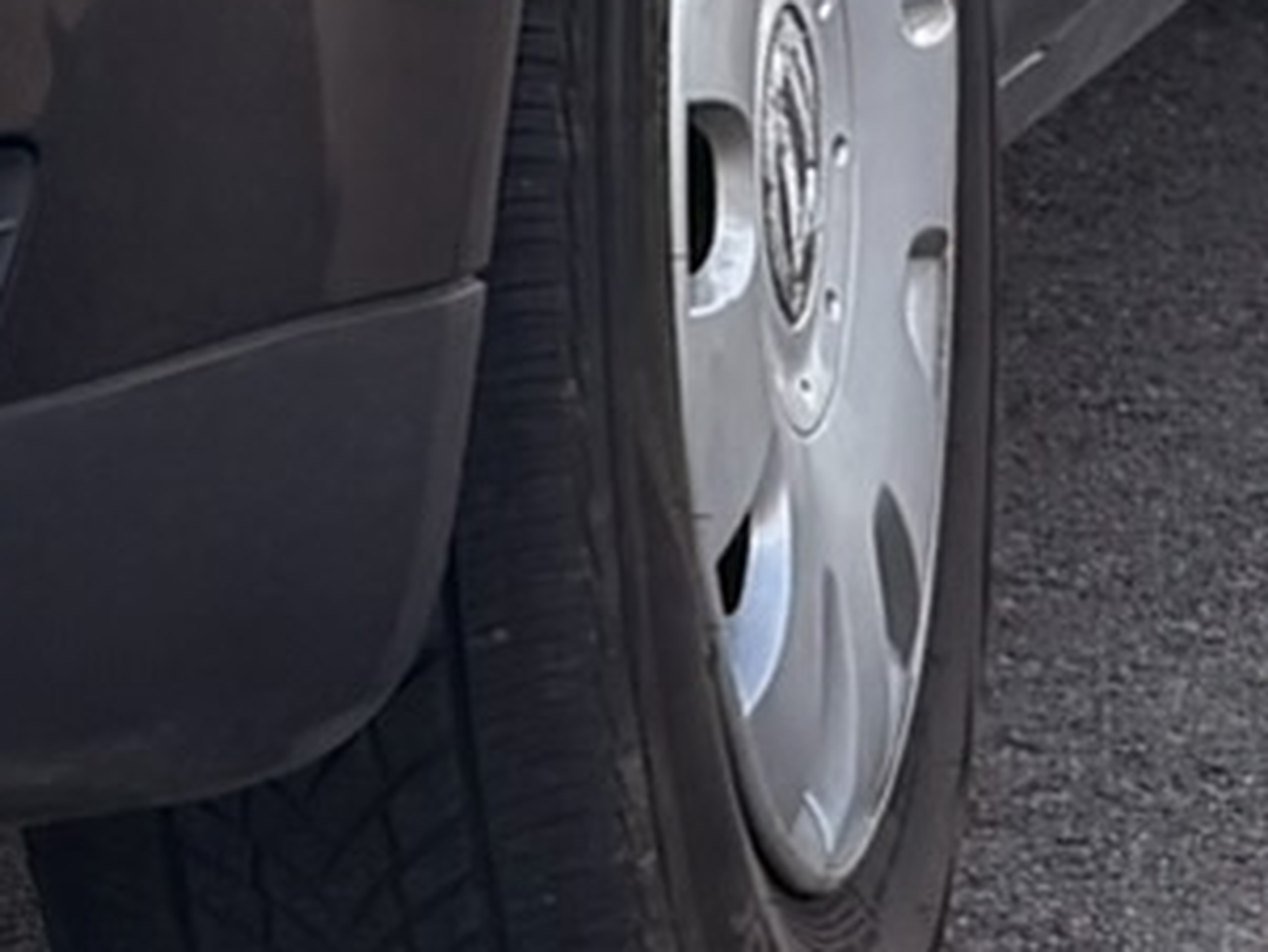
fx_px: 24955
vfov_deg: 2.2
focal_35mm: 681
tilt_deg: -4.8
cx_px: -1533
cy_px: -1340
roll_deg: -0.2
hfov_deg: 2.9
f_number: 2.8
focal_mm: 16.89
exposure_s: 1/439
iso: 50
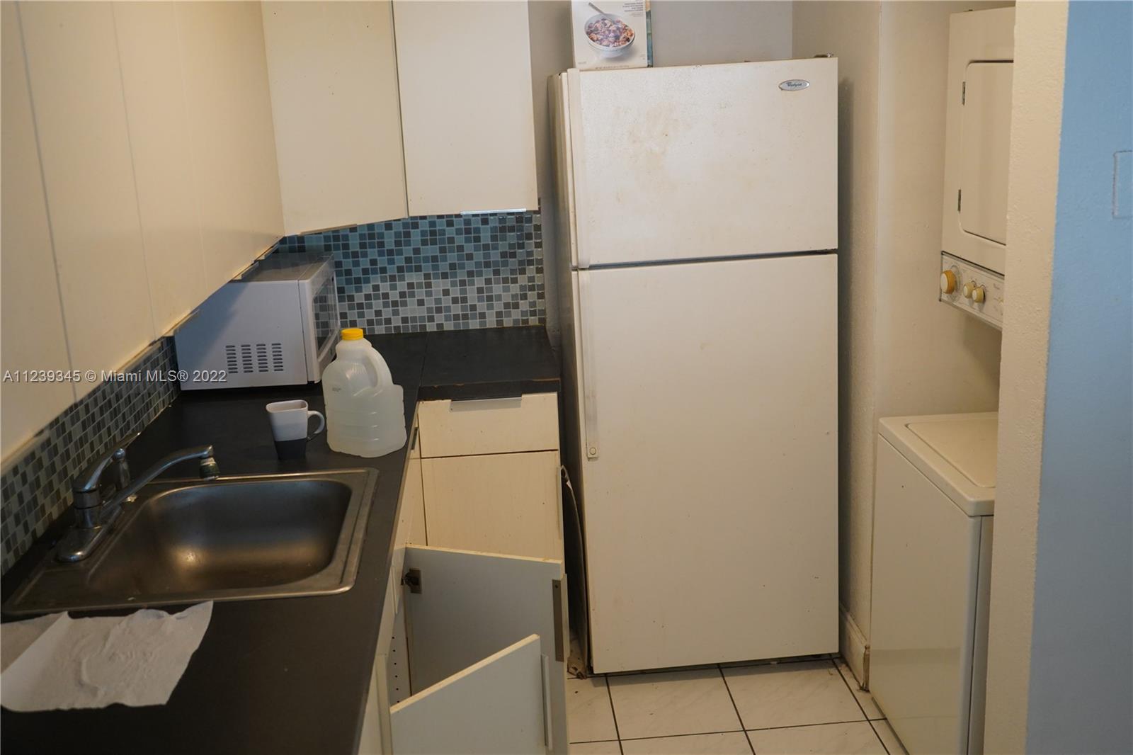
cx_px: 566
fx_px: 1133
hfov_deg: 53.1
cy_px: 378
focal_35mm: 36
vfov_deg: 36.9
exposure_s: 1/160
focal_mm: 36
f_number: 4
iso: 2500
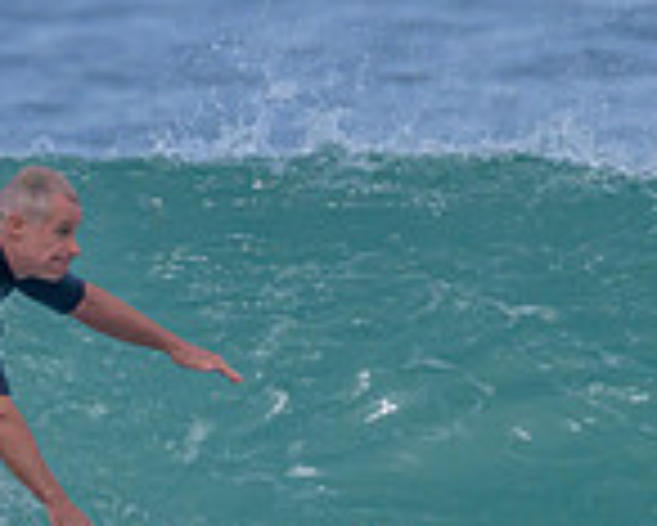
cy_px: 483
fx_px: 66487
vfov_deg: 0.5
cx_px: 265
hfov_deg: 0.6
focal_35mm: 3417
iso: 900
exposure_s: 1/2000
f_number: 11
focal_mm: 800
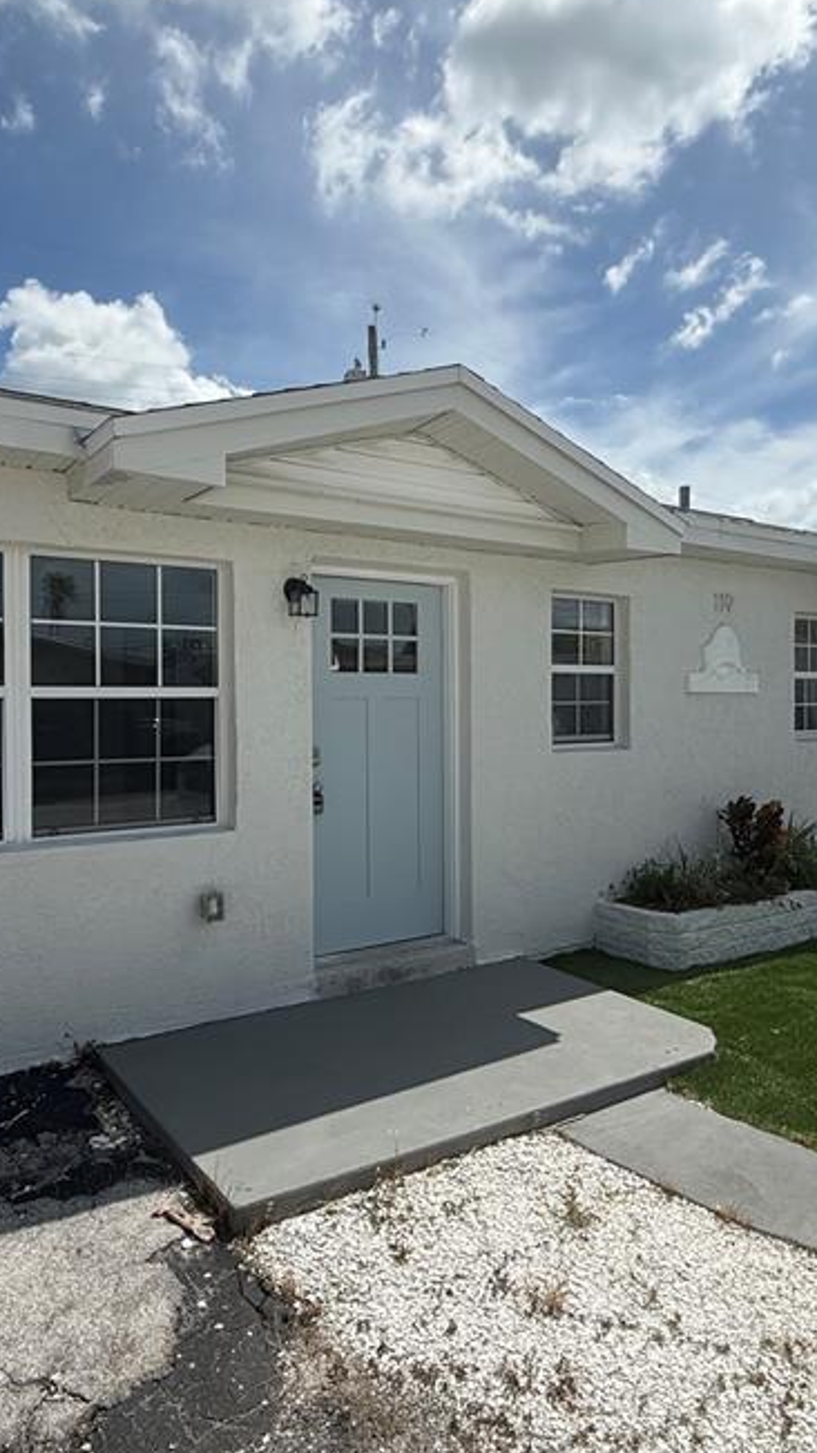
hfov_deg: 47.6
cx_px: 431
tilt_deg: -0.4
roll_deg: +0.1
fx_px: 925
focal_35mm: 24
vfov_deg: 76.3
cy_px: 719
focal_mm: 2.22
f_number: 2.2
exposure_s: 1/4425
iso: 50
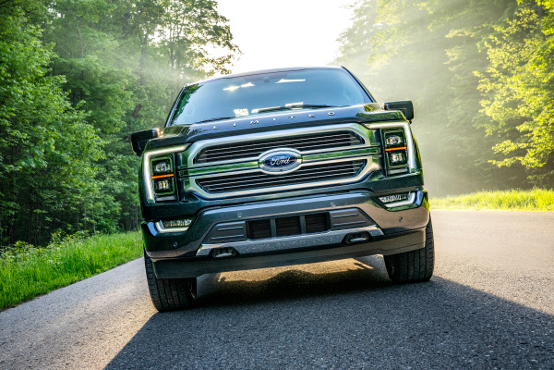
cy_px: 185
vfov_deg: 26.0
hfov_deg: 38.2
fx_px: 800
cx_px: 277
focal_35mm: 52
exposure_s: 1/320
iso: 800
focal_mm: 52
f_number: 7.1
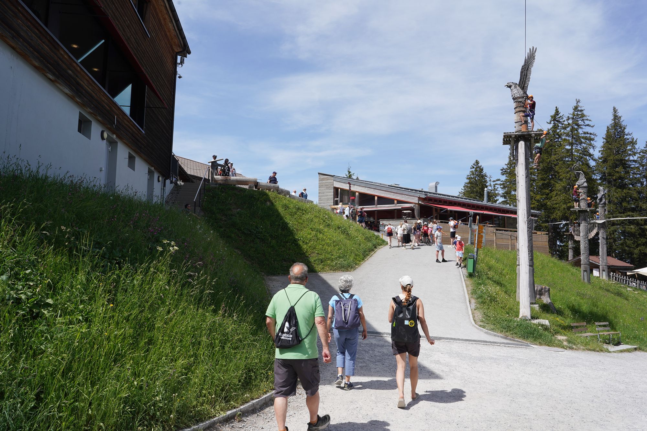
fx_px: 431
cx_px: 324
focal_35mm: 24
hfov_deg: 73.7
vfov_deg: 53.1
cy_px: 216
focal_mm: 24
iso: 100
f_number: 14
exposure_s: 1/100
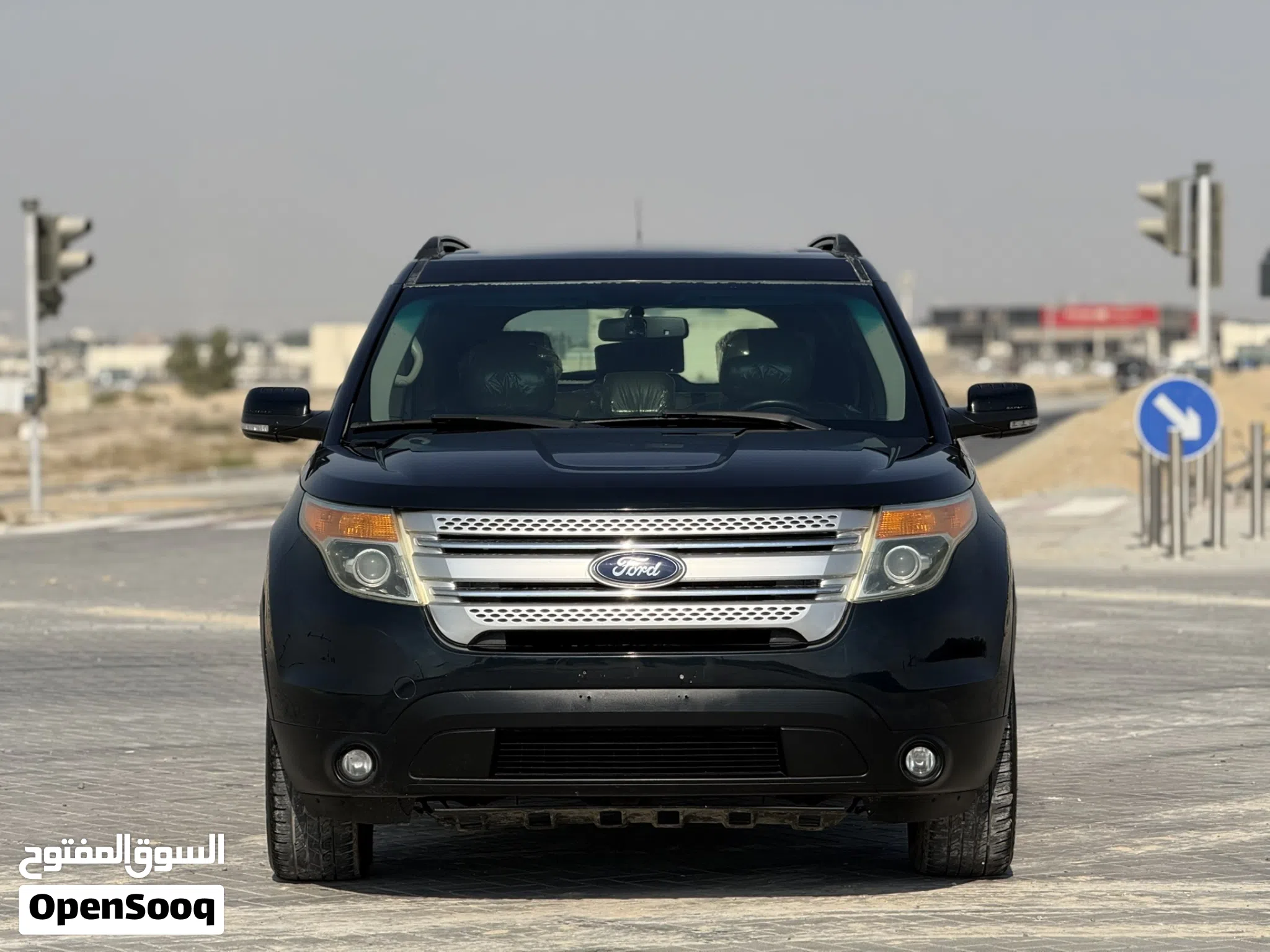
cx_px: 635
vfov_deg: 12.3
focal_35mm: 120
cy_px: 476
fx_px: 4403
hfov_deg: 16.4
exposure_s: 1/2024
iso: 50
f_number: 2.8
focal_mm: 15.66
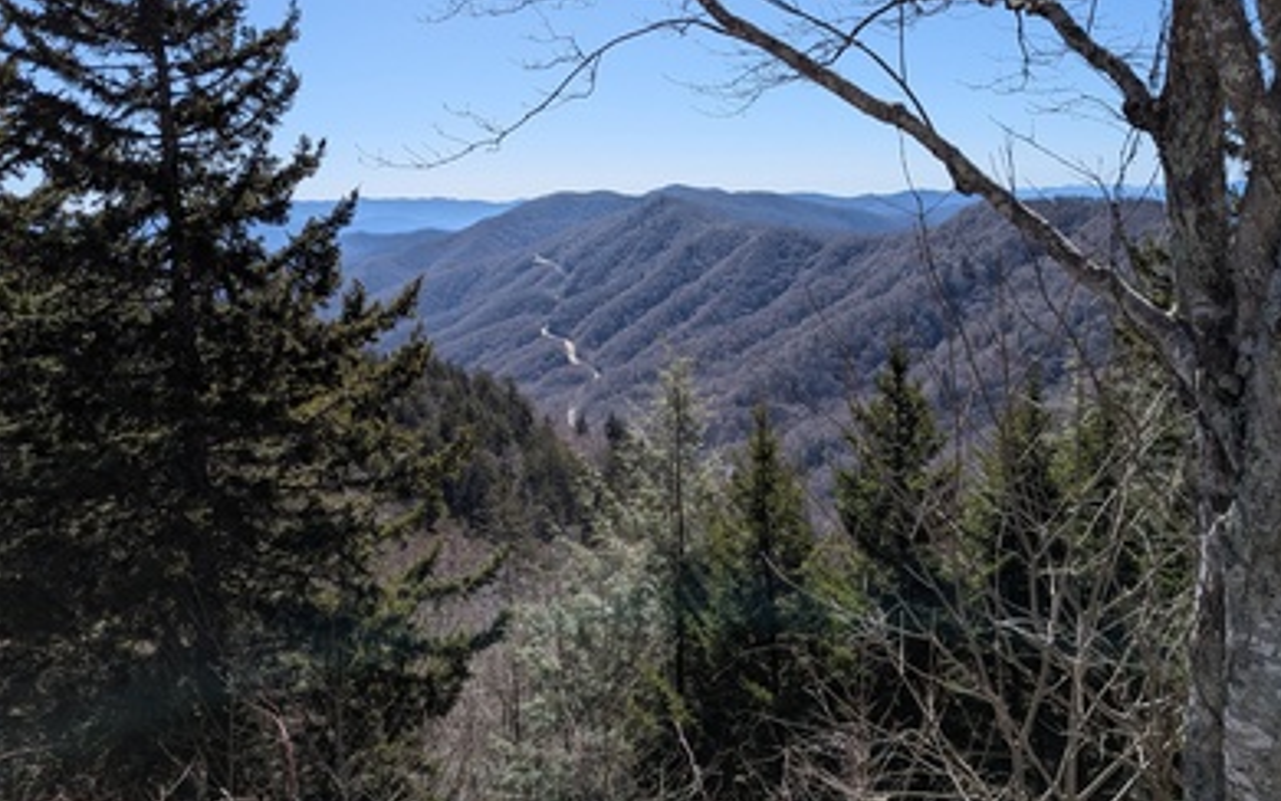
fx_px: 1187
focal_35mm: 34
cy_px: 292
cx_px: 640
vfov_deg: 37.0
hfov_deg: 56.7
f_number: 1.85
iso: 45
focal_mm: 6.81
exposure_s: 1/2695
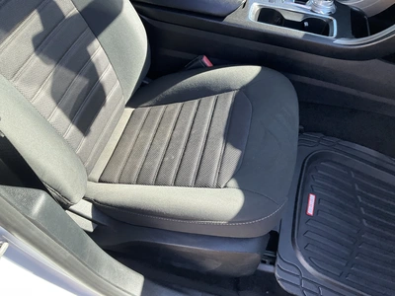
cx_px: 198
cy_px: 148
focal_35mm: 29
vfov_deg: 48.2
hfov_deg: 61.7
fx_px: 331
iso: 32
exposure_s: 1/141
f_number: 1.8
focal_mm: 3
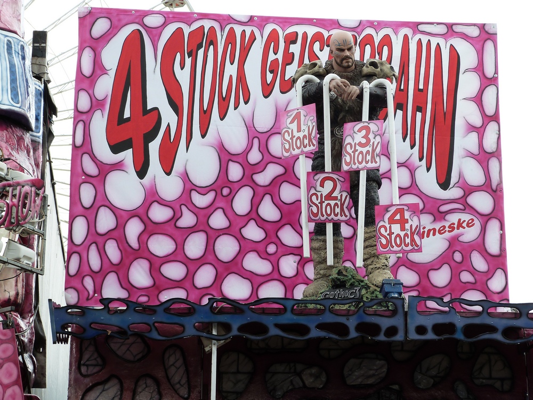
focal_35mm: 78
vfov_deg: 18.9
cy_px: 200
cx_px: 266
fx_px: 1201
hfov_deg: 25.0
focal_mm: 14.1
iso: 100
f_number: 4
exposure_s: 1/160
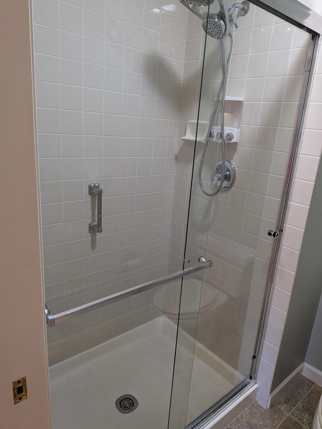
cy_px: 214
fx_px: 298
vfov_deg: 71.6
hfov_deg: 56.8
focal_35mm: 24
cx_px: 161
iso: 816
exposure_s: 1/120
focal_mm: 4.53
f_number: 1.7
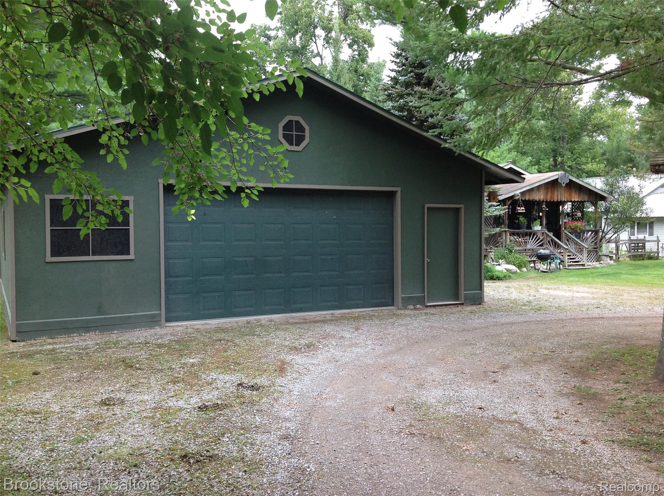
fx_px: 670
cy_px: 248
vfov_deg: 40.6
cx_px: 332
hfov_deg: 52.7
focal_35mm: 35
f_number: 2.4
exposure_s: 1/120
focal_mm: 4.28
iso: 80
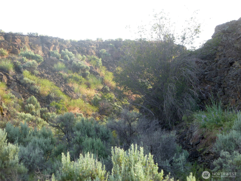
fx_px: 717
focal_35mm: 103
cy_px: 90
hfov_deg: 19.1
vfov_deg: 14.4
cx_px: 120
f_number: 4.8
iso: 80
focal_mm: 18.3
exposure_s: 1/50
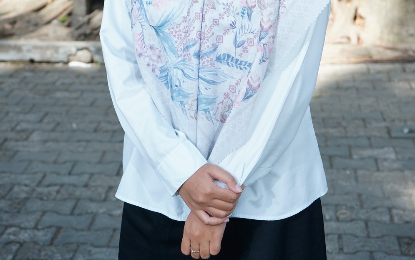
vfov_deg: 15.3
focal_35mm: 83
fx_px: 939
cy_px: -22
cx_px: 208
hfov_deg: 24.9
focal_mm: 54
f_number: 6.3
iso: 160
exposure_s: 1/125
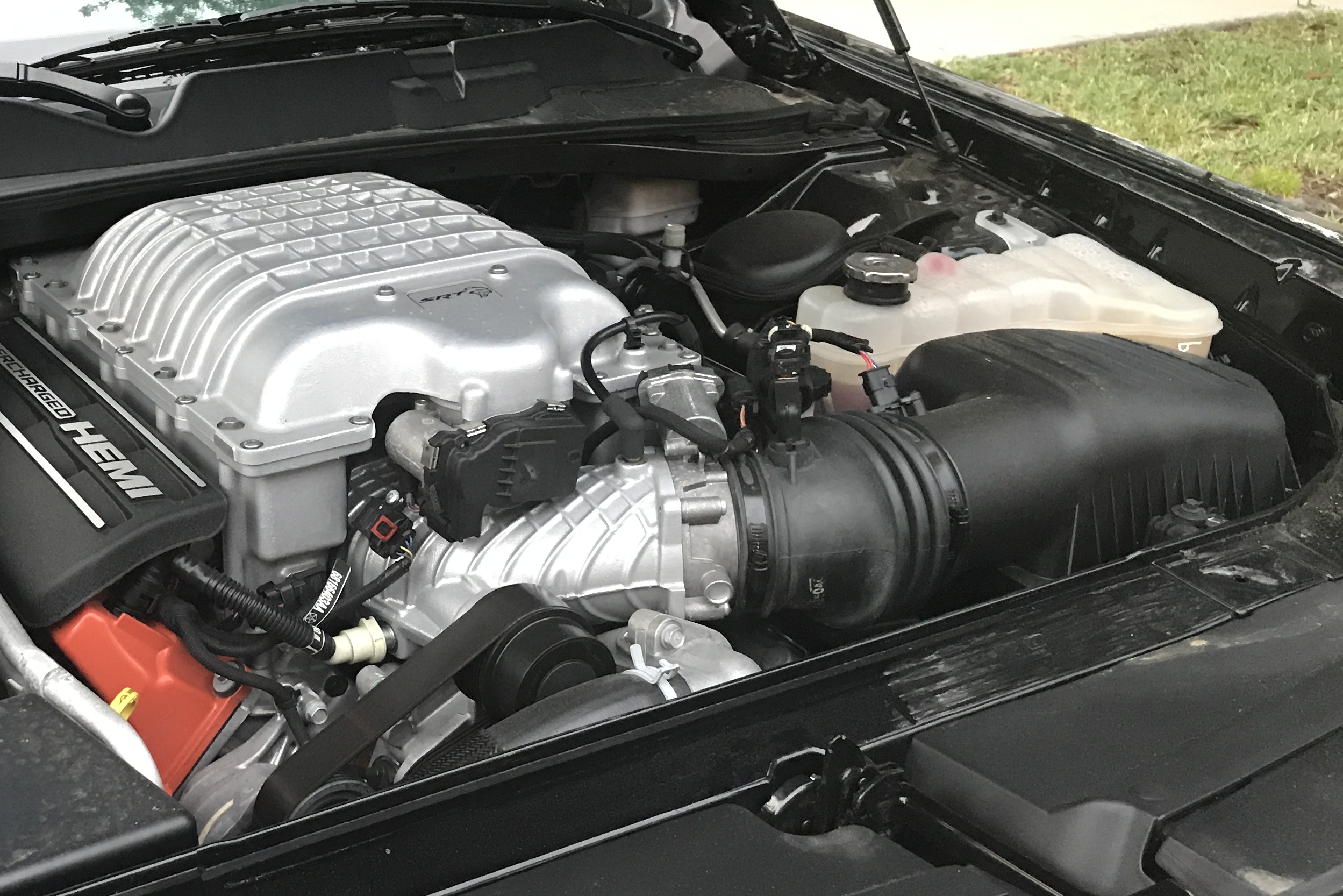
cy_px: 473
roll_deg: -2.8
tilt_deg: -29.6
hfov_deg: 40.6
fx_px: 1753
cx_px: 326
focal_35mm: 47
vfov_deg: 28.7
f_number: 1.8
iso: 80
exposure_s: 1/15
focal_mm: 3.99
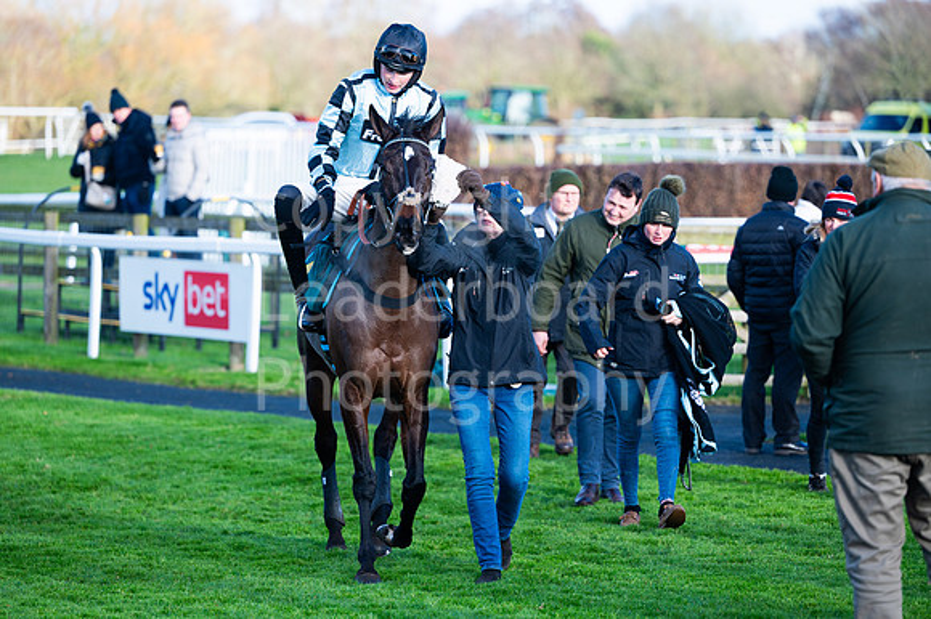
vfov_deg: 8.3
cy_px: 310
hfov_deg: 12.5
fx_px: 4264
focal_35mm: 165
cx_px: 466
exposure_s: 1/1000
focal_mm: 165
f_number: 3.5
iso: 320
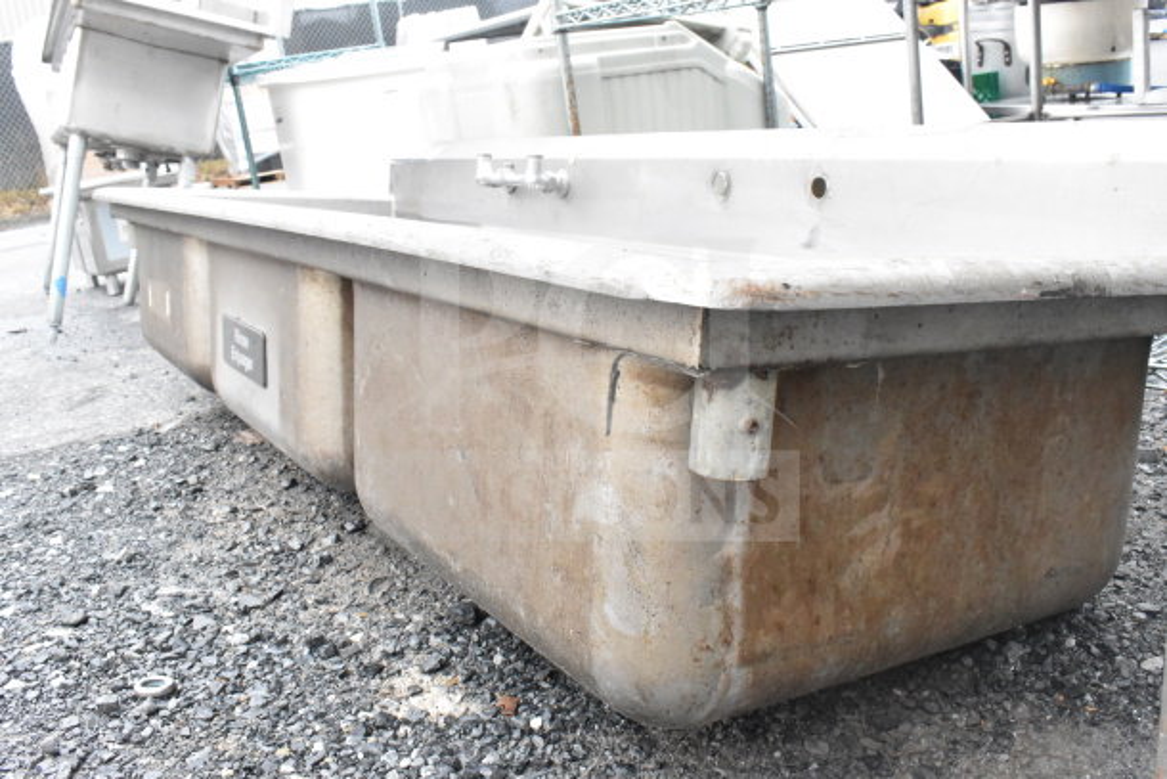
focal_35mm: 33
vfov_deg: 40.0
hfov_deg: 57.2
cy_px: 390
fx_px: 1070
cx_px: 584
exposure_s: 1/640
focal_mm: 22
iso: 6400
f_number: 13
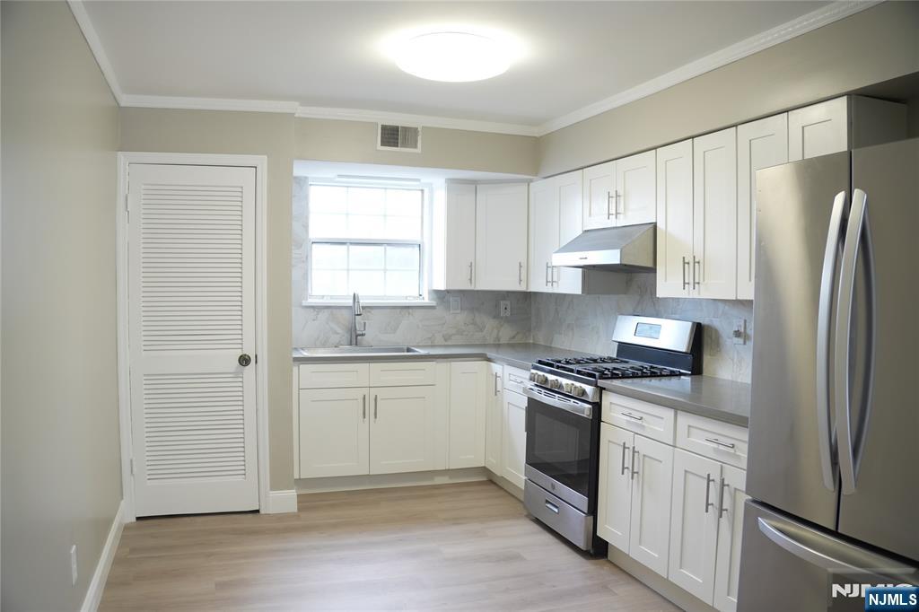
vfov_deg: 47.9
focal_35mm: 27
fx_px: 689
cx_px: 460
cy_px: 306
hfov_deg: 67.4
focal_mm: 18
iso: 400
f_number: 4
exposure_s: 1/30
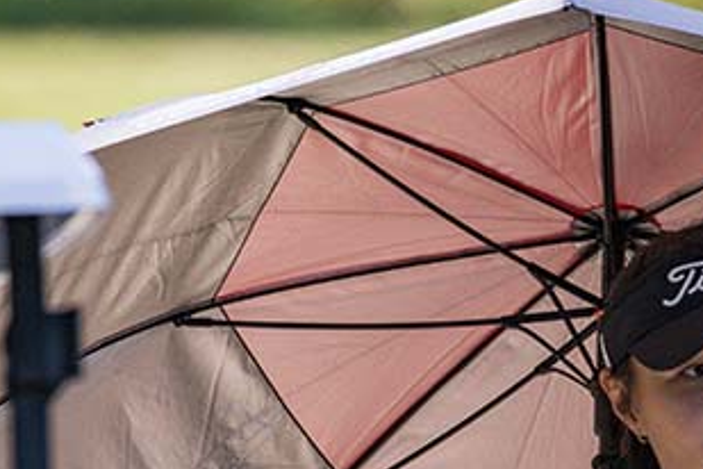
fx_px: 39443
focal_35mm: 2020
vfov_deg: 0.7
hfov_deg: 1.0
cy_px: 622
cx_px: 373
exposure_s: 1/2000
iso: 1600
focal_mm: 650
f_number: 8
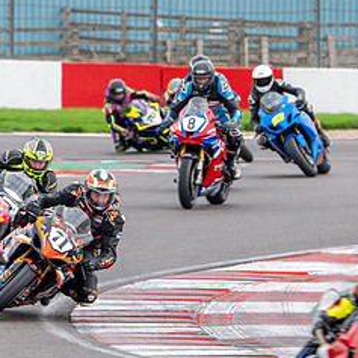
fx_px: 7032
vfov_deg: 2.9
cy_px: 226
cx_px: 40
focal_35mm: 601
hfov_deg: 2.9
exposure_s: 1/250
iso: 500
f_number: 5.6
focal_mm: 251
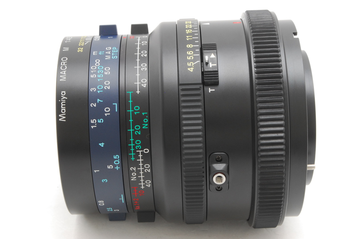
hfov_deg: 24.6
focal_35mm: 82
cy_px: 120
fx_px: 819
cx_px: 178
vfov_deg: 16.6
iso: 500
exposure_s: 1/100
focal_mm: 55
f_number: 20
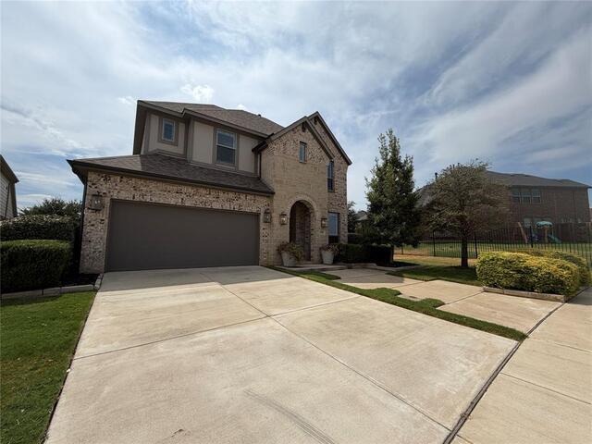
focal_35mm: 14
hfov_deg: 102.1
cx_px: 296
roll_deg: +0.8
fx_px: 239
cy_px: 222
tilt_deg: +5.9
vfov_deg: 85.7
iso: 20
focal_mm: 2.22
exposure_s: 1/2165
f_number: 2.2
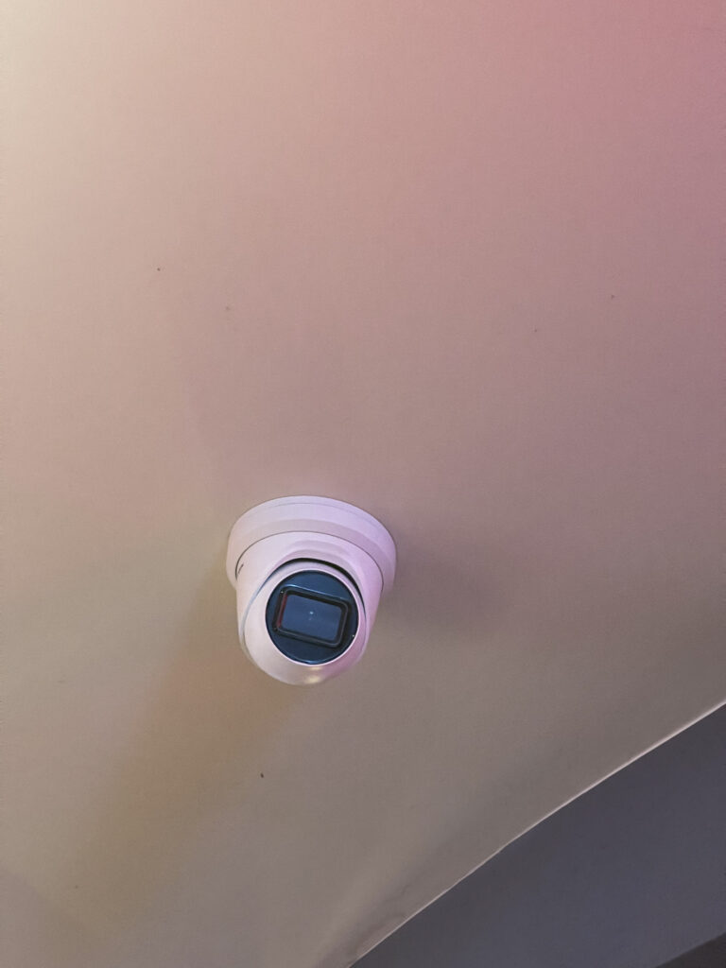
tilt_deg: +41.2
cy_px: 484
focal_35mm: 64
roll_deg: -4.8
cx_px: 363
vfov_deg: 30.3
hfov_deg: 22.9
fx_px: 1790
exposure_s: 1/33
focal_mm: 7.5
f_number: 2.2
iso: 640
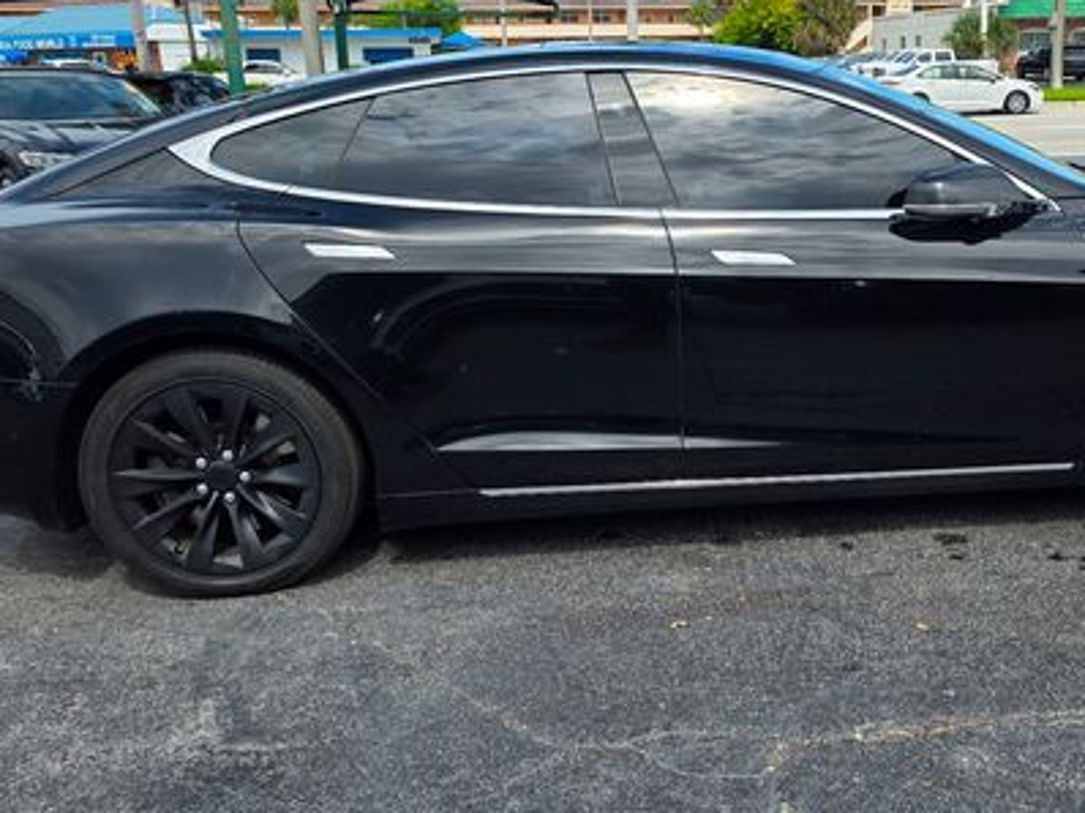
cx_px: 692
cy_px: 379
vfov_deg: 38.6
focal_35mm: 37
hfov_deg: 49.6
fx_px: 1159
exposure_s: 1/3972
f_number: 1.7
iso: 80
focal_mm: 6.3
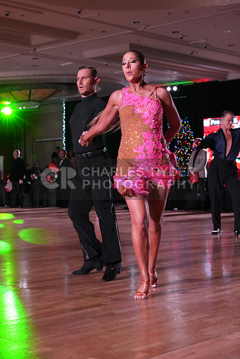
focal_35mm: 68
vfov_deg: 29.6
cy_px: 180
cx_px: 120
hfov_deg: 20.0
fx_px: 680
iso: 5000
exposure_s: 1/320
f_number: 5.6
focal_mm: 68
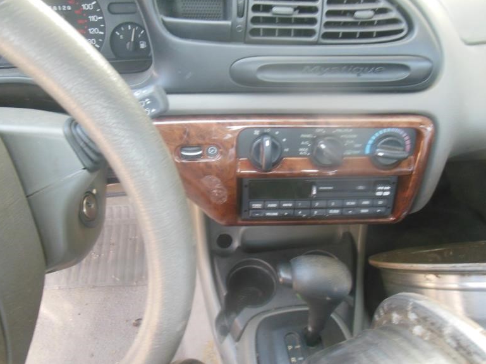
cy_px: 186
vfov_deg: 53.1
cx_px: 236
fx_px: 365
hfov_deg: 67.3
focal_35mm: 26
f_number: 3.2
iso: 400
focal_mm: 4.5
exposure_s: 1/80
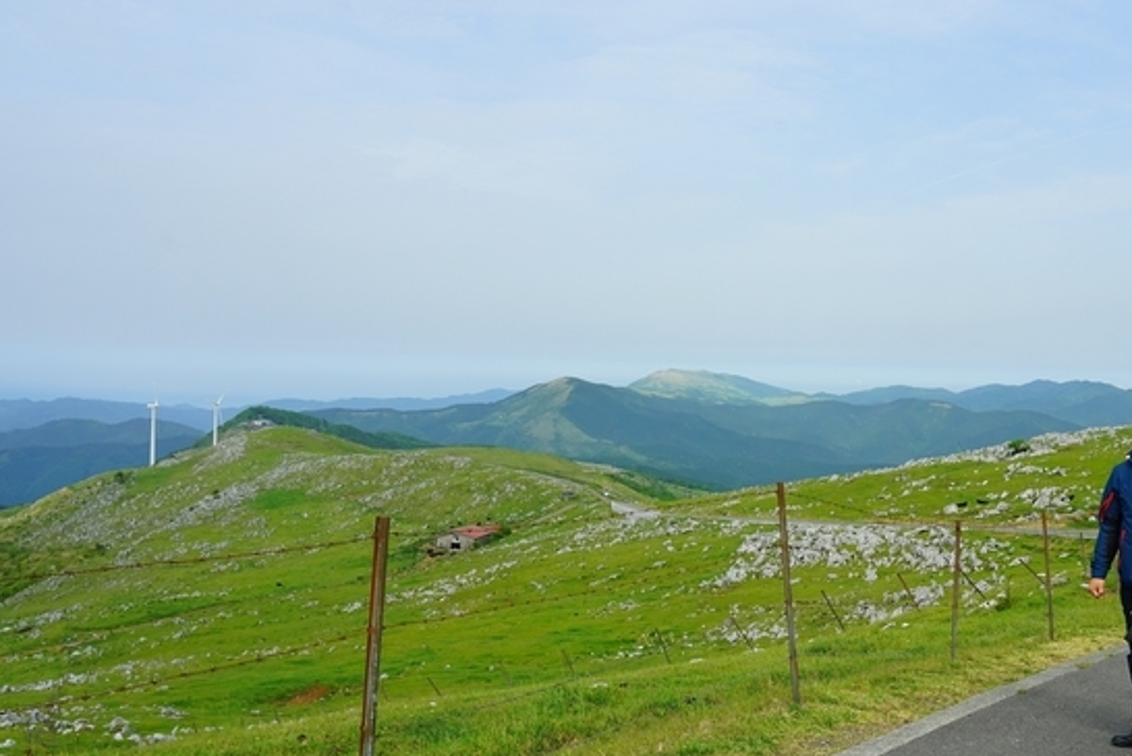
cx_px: 806
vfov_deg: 32.7
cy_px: 402
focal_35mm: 41
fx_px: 1290
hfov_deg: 46.2
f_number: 11
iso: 100
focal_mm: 28
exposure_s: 1/125
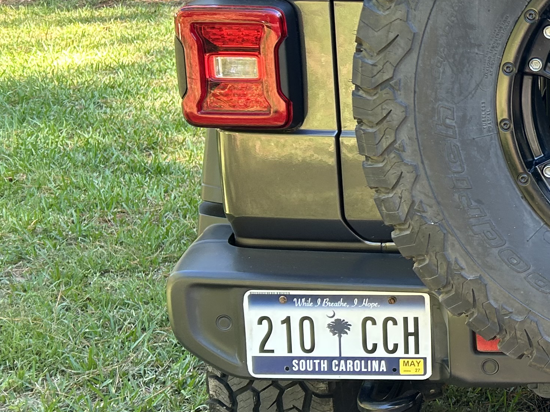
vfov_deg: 20.6
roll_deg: -1.3
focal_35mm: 71
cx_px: 717
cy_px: 118
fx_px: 1128
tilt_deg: -14.2
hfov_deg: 24.0
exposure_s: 1/121
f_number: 1.5
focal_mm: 5.7
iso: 64
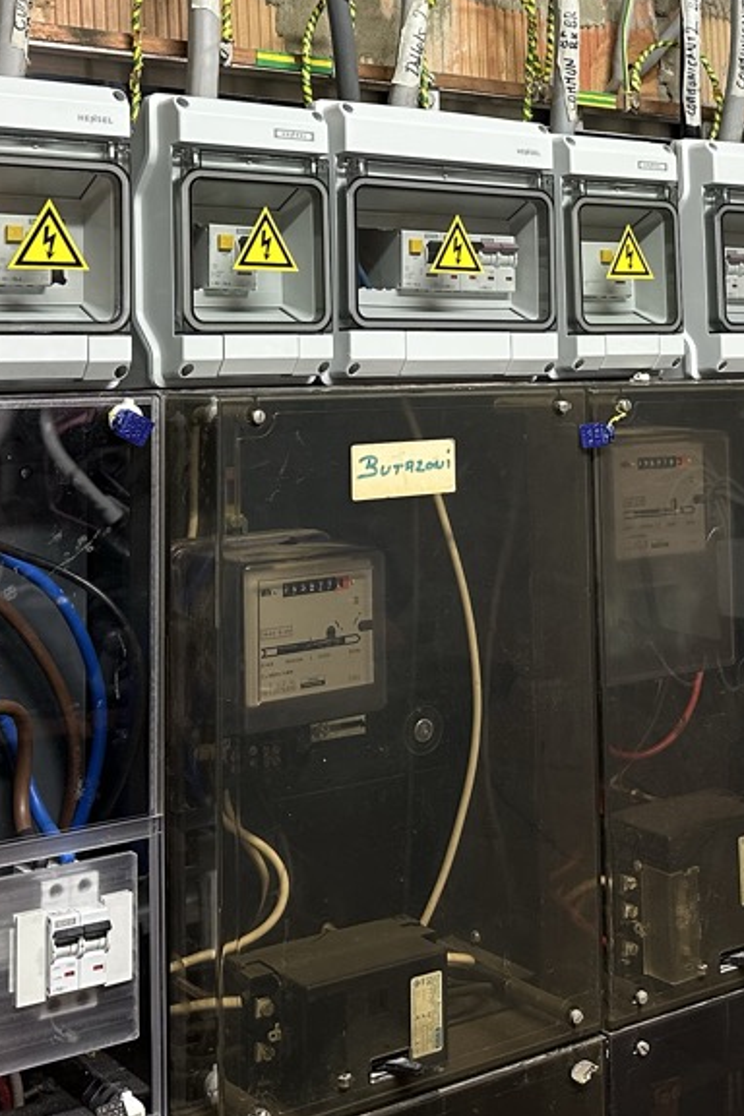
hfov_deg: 25.8
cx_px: 529
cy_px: 265
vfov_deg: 37.2
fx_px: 1612
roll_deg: +1.1
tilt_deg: +2.9
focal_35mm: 52
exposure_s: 1/50
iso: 250
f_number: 1.78
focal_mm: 6.86
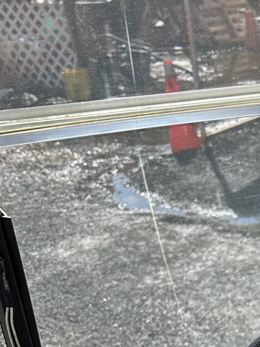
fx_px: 791
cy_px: 513
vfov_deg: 21.1
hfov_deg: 17.3
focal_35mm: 79
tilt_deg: -35.6
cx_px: 357
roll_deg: +1.6
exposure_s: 1/1645
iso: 50
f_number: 1.5
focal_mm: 5.7
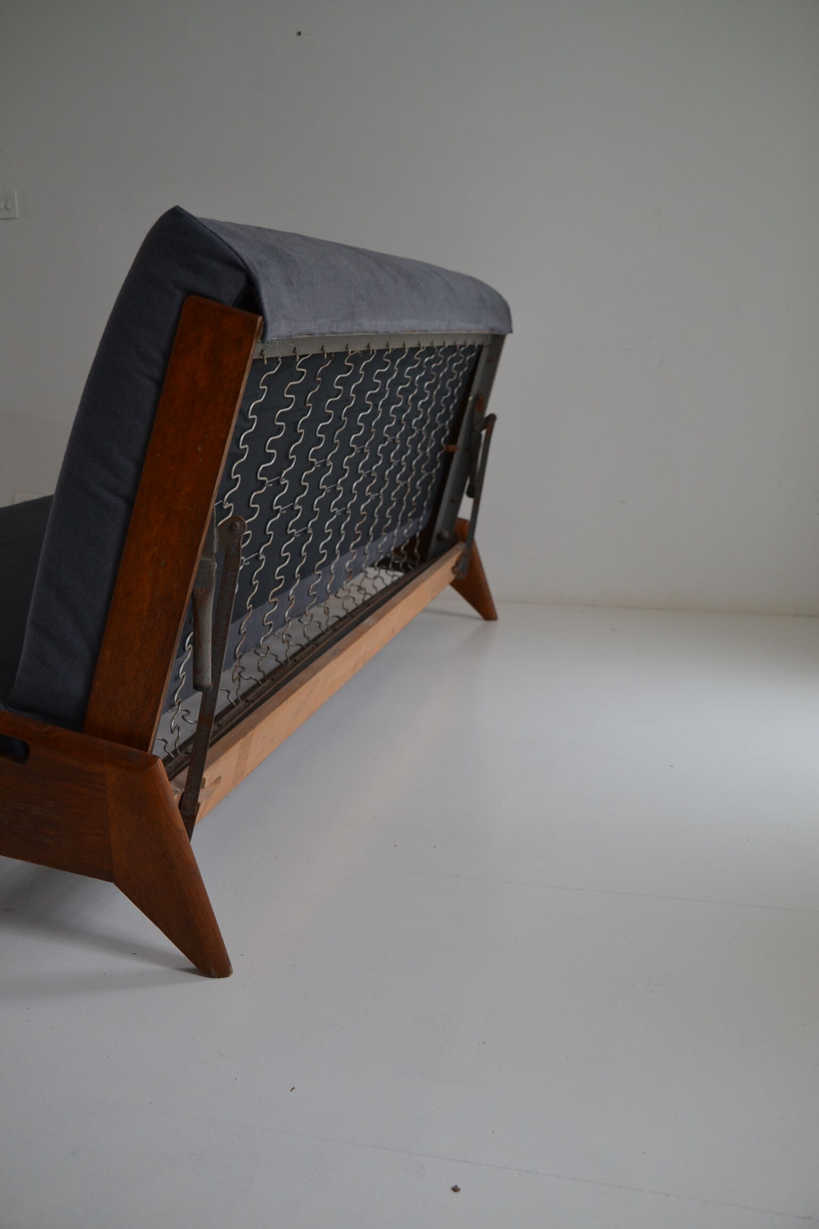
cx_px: 410
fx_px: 1126
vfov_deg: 57.2
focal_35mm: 33
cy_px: 614
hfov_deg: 40.0
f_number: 3.8
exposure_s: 1/40
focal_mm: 22
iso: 400
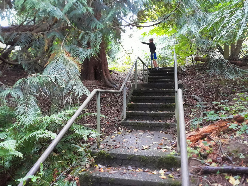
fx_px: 201
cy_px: 93
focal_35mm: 28
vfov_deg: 49.7
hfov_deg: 63.4
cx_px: 124
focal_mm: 3.7
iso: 400
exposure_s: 1/24
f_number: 1.7
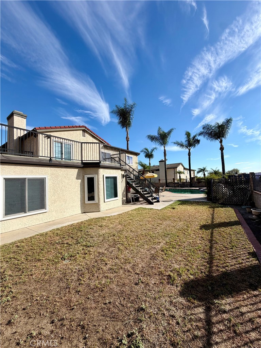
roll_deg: +1.5
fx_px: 141
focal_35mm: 14
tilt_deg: +2.5
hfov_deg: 85.7
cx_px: 130
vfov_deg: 102.1
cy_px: 174
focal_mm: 2.22
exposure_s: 1/770
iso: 20
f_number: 2.2
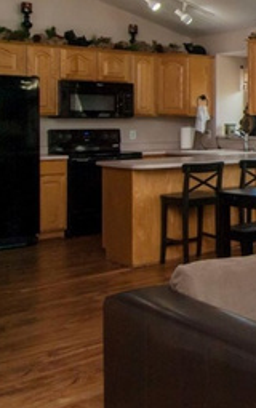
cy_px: 125
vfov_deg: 42.6
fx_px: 512
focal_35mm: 46
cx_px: 458
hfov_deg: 20.3
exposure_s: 1/200
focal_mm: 12
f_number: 7.1
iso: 200
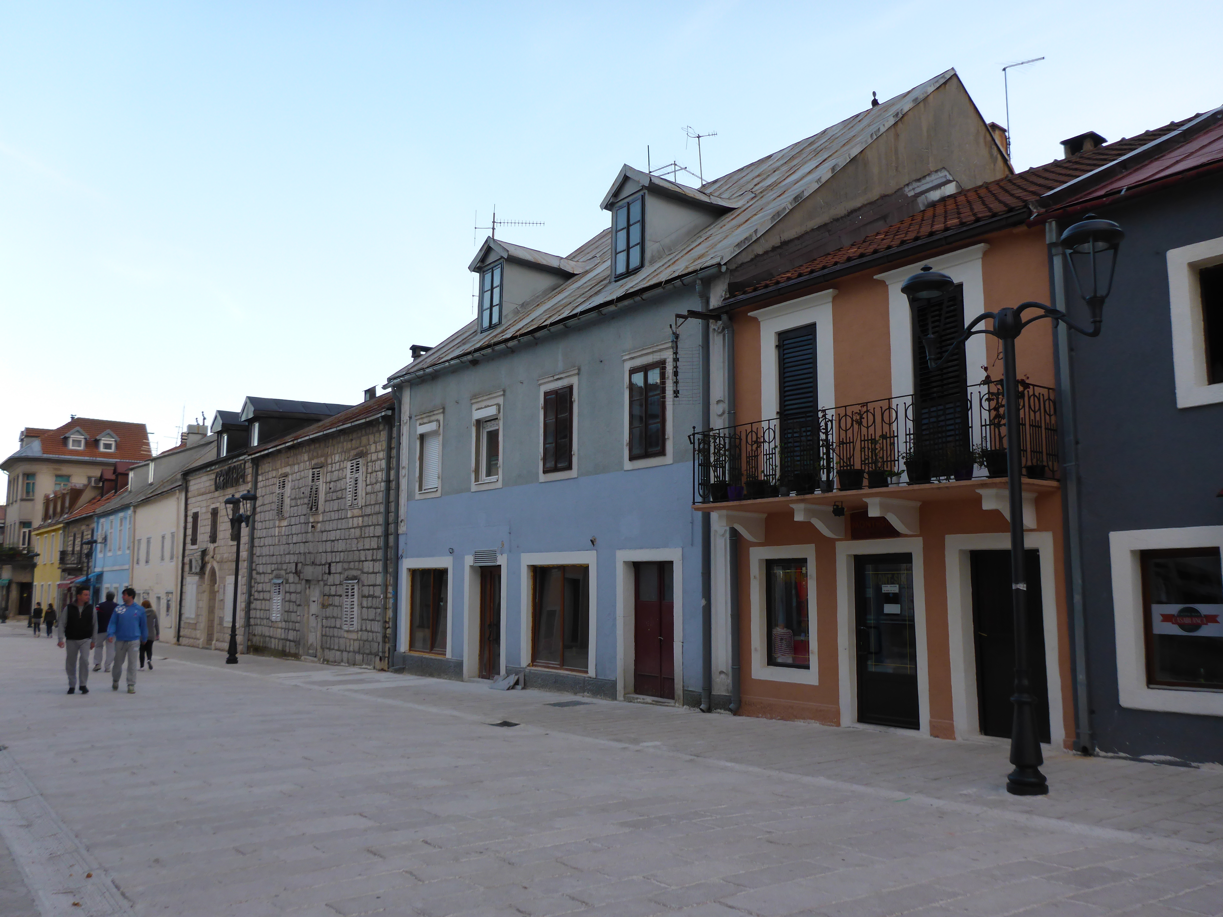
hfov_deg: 63.4
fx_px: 989
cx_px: 612
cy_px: 458
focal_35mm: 28
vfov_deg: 49.7
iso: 100
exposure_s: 1/125
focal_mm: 4.9
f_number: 3.3
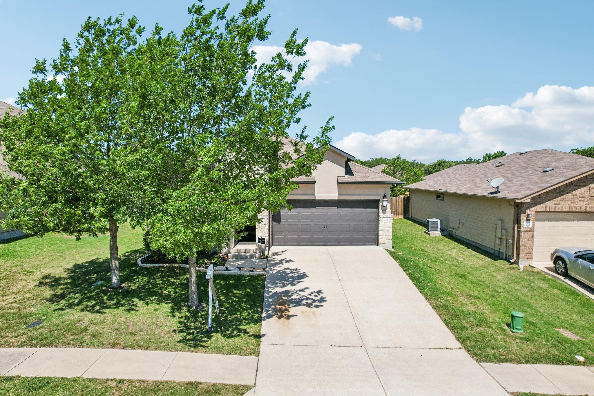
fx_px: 363
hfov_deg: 78.6
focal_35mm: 22
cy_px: 198
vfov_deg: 57.2
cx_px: 297
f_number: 2.8
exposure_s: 1/3000
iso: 140
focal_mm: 8.4
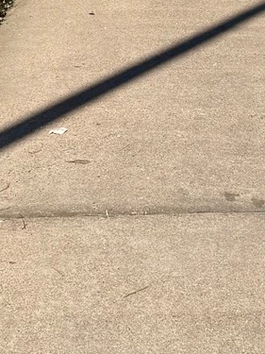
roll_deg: -1.4
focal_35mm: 131
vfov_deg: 13.8
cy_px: -226
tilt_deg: -3.1
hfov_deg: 11.0
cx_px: 351
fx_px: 1338
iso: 80
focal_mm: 6.76
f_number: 1.78
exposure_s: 1/5319
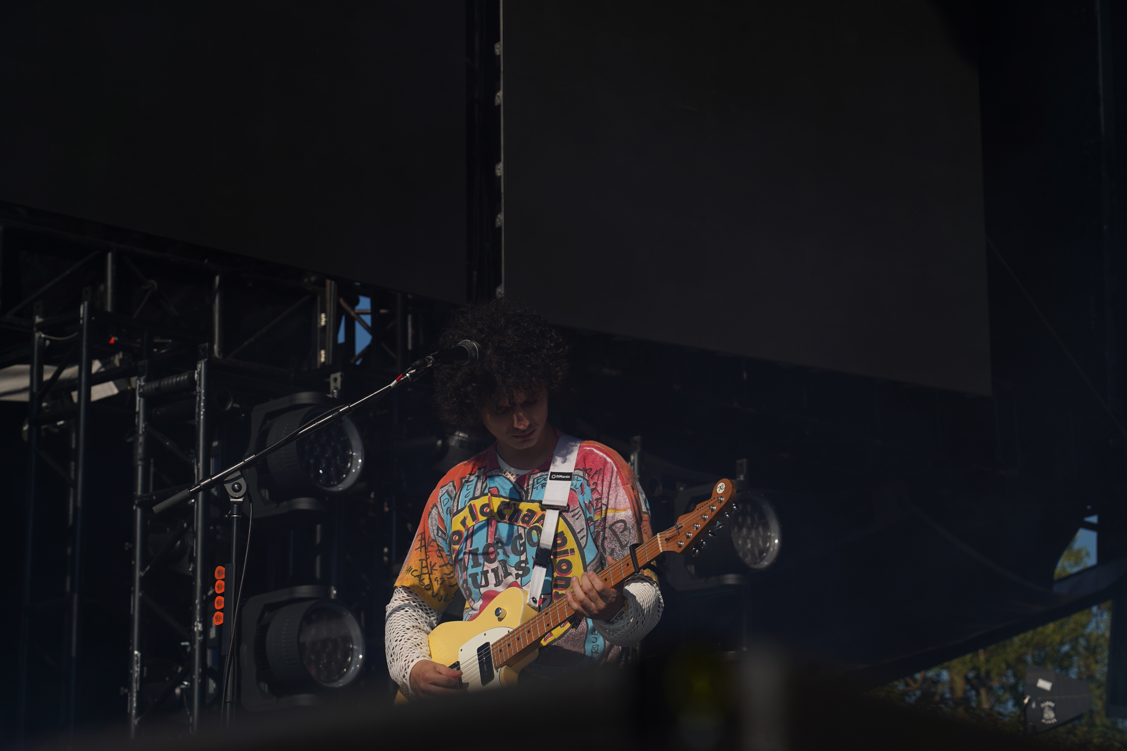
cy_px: 376
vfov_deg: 13.0
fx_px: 3287
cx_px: 564
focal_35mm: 105
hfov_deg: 19.5
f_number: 8
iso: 100
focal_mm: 105
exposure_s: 1/640
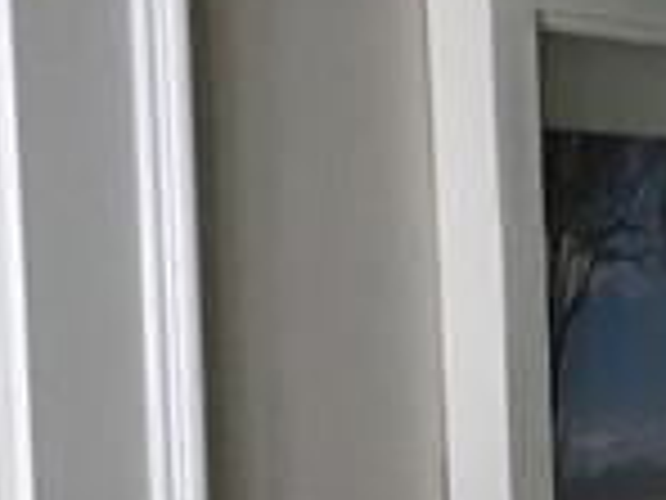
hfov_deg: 9.8
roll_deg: -0.3
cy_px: 946
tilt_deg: -10.1
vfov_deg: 7.2
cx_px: 788
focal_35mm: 200
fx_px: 3848
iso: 160
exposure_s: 1/30
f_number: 2.2
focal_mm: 4.15
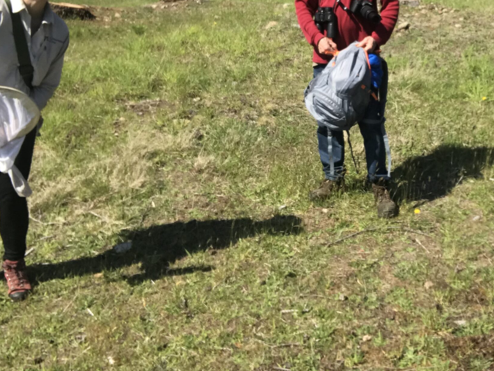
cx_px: 346
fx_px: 714
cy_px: 86
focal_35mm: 50
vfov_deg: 28.6
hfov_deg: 37.6
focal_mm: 2.87
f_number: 2.2
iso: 25
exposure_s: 1/871
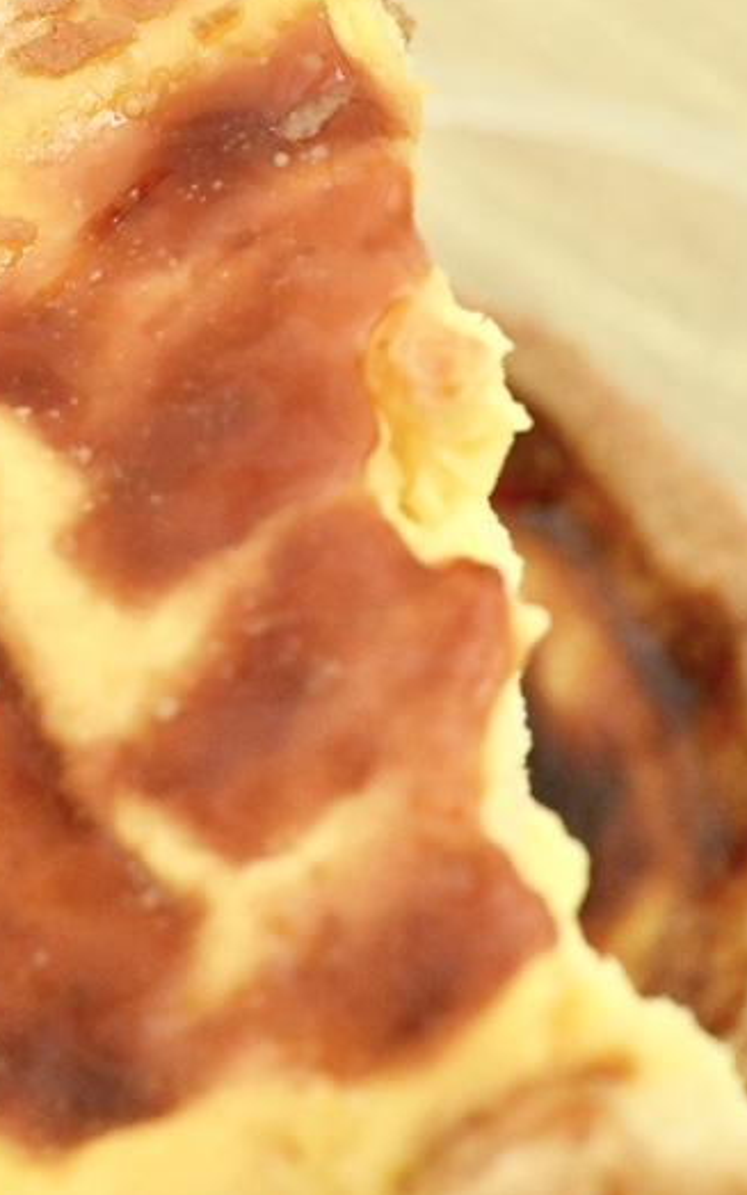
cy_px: 563
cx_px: 87
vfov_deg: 17.8
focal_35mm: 117
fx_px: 3810
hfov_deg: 11.1
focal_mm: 60
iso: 6400
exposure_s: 1/160
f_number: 10
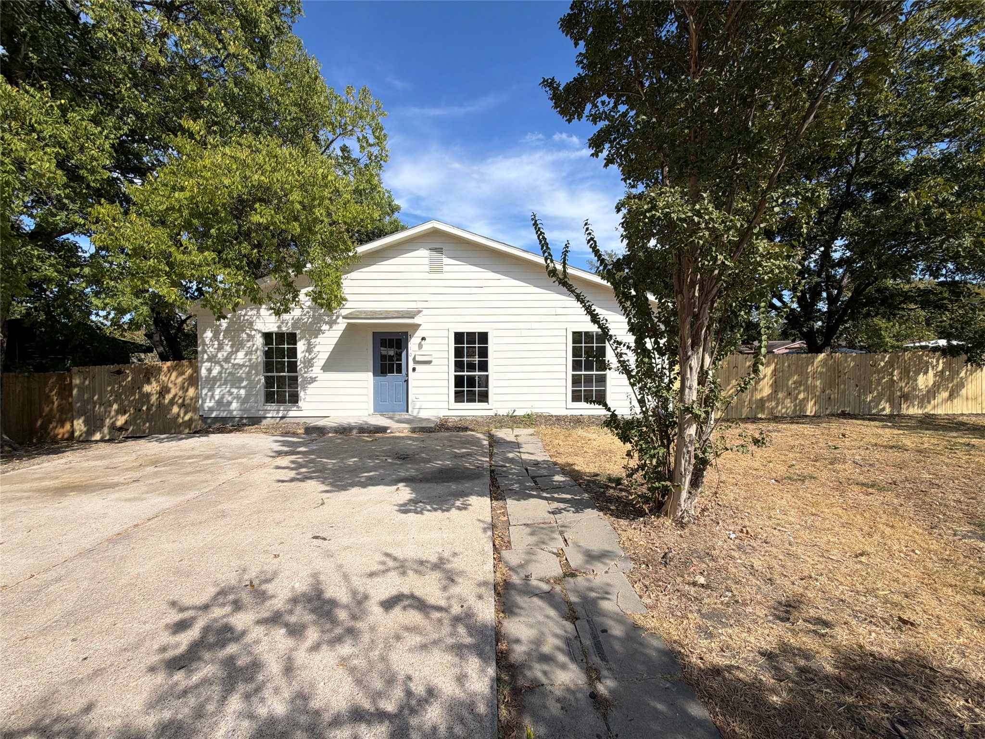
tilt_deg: -1.5
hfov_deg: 102.1
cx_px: 492
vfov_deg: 85.7
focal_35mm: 14
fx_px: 398
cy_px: 370
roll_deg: +0.0
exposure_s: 1/1068
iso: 20
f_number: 2.2
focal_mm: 2.22
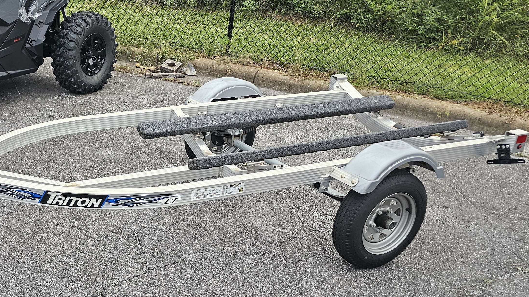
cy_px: 196
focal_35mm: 46
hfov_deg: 41.8
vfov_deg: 25.8
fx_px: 645
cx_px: 76
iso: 160
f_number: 1.7
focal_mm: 6.3
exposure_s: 1/120
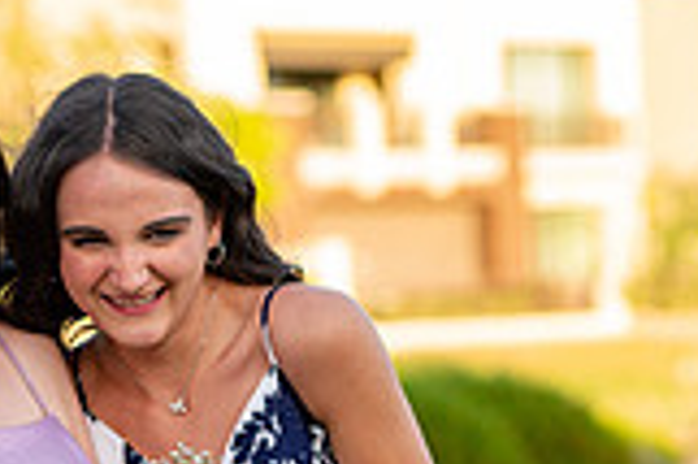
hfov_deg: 11.4
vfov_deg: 7.6
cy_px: 546
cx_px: 282
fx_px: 3486
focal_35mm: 180
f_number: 2
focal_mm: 50
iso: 100
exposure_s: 1/640
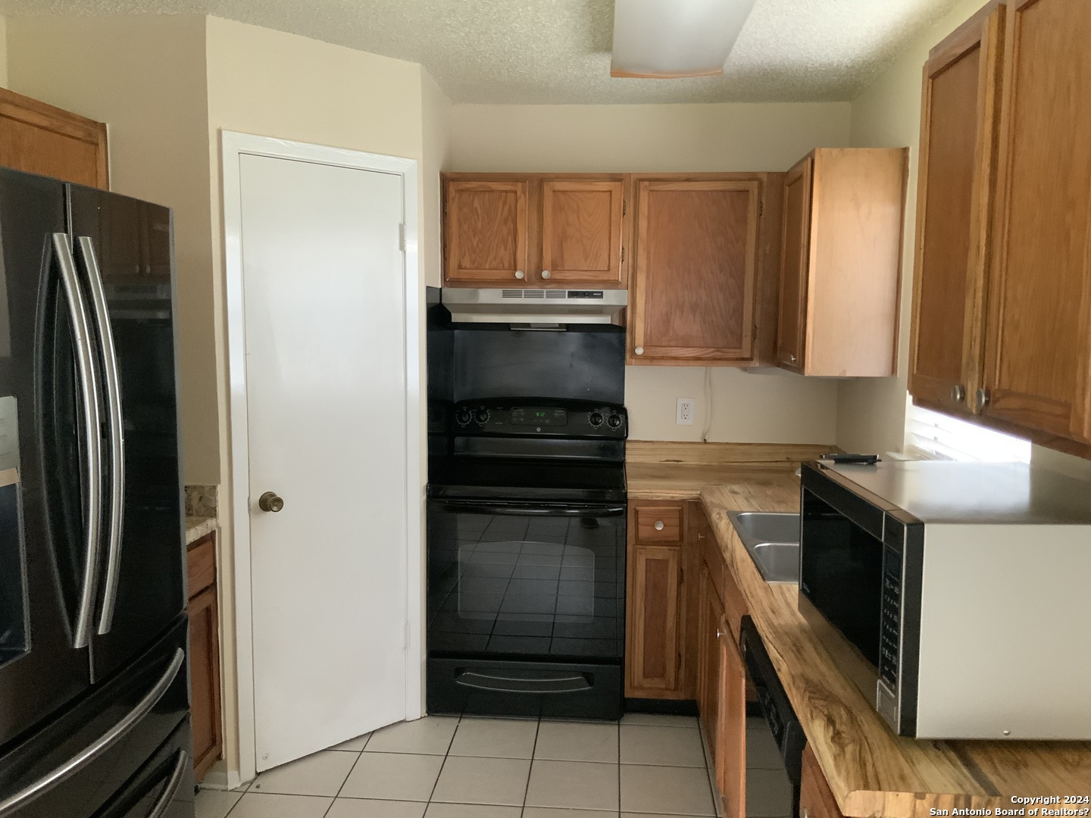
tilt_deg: -6.5
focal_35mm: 29
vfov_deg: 48.2
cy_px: 409
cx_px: 546
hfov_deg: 61.7
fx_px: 914
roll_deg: +0.0
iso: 250
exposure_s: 1/40
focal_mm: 3
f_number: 1.8
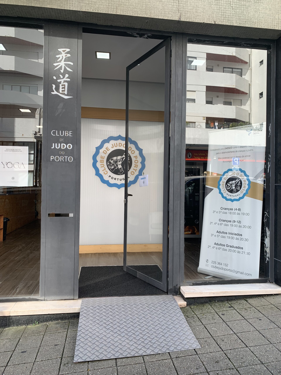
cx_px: 140
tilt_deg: +2.0
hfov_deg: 53.1
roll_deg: -1.3
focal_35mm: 26
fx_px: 281
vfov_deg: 67.3
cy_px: 188
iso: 25
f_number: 1.8
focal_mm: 4.25
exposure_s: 1/291
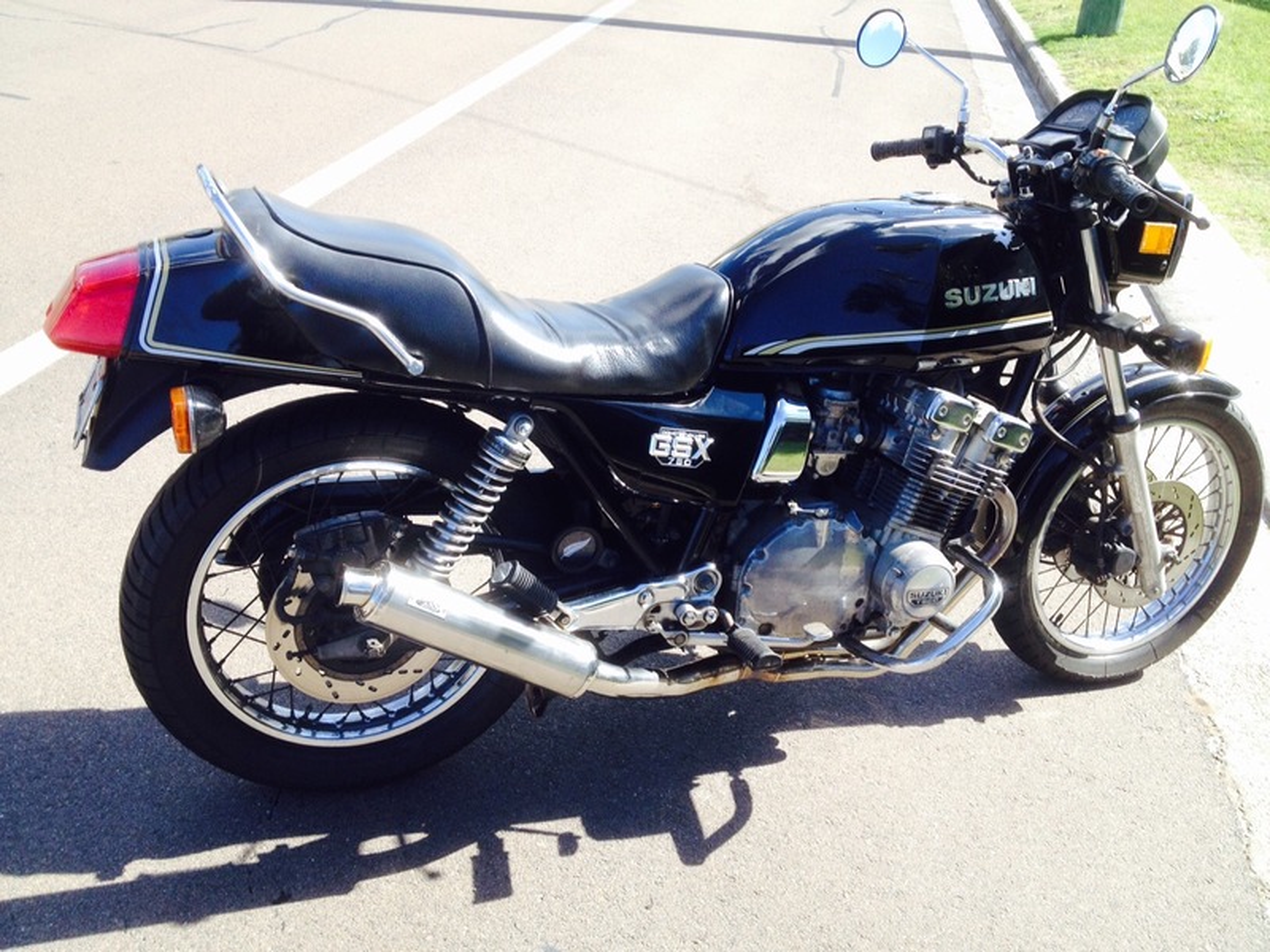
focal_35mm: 35
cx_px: 635
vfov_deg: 40.7
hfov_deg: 52.6
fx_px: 1284
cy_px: 476
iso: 50
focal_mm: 4.28
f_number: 2.4
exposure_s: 1/406
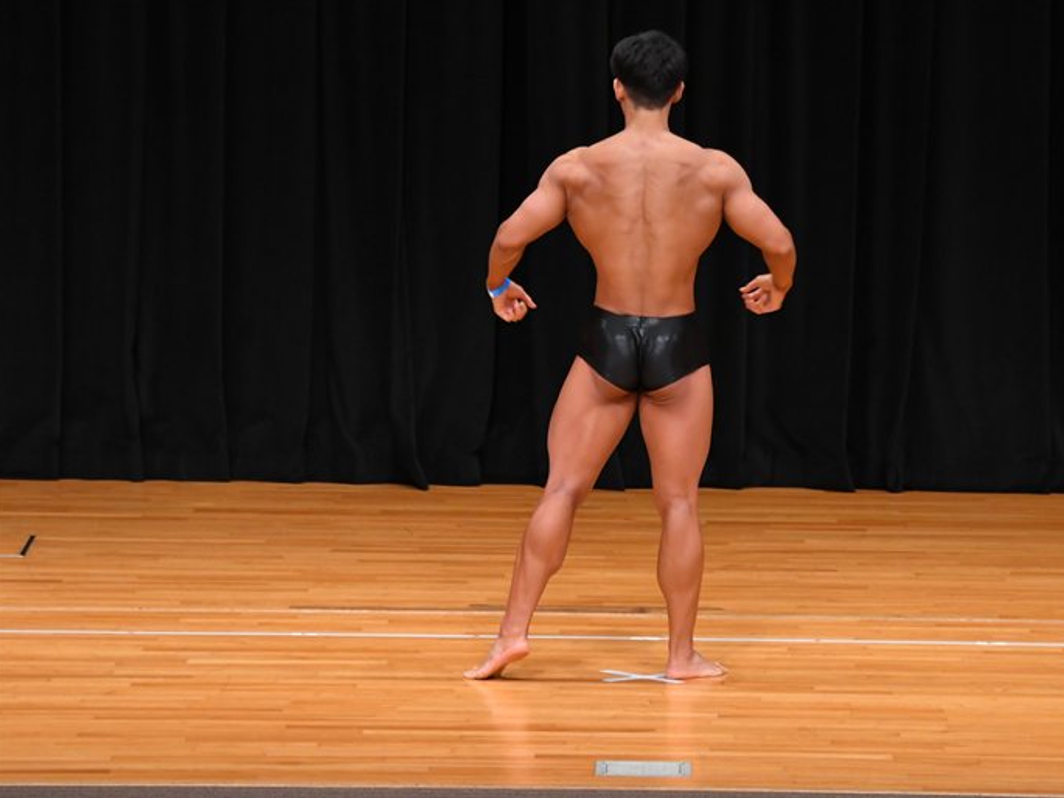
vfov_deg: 5.7
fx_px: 8024
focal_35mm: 261
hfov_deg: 7.6
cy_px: 399
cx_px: 593
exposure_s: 1/400
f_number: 5.6
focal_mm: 160
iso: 3200
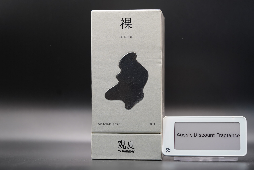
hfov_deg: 22.6
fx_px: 635
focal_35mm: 90
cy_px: 85
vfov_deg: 15.2
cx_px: 127
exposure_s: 1/100
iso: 1000
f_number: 4
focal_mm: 90
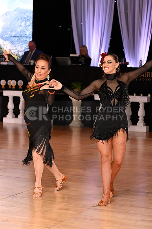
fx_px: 646
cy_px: 114
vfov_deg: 20.0
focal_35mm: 102
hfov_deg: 13.4
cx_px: 76
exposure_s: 1/200
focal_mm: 102
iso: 2000
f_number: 5
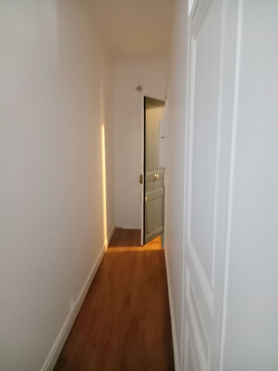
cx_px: 139
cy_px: 186
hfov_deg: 54.9
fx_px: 268
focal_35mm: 25
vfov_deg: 69.4
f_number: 1.8
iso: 7409
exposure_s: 1/10
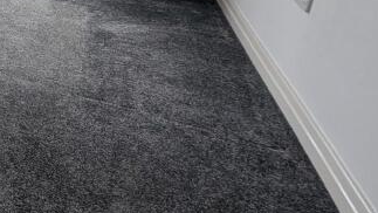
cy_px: -81
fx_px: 451
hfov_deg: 29.8
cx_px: -171
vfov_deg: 22.9
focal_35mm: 45
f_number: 2.2
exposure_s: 1/100
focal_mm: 1.95
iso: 60
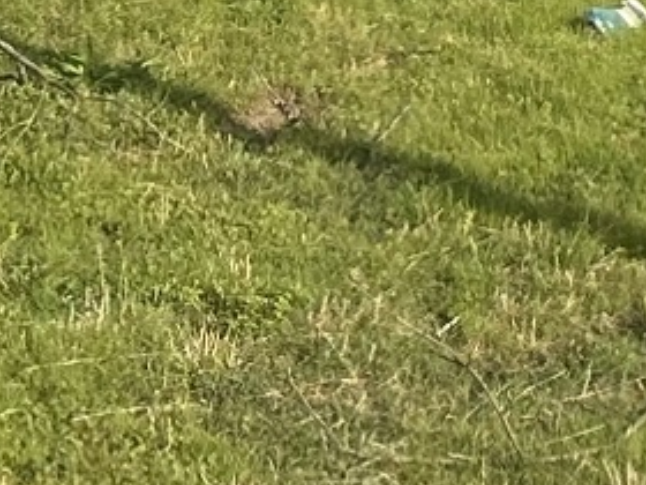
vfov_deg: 7.3
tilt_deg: -4.0
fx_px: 3471
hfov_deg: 9.3
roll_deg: -0.3
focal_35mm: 186
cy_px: -827
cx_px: 1668
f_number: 1.5
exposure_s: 1/2841
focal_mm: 5.7
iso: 50
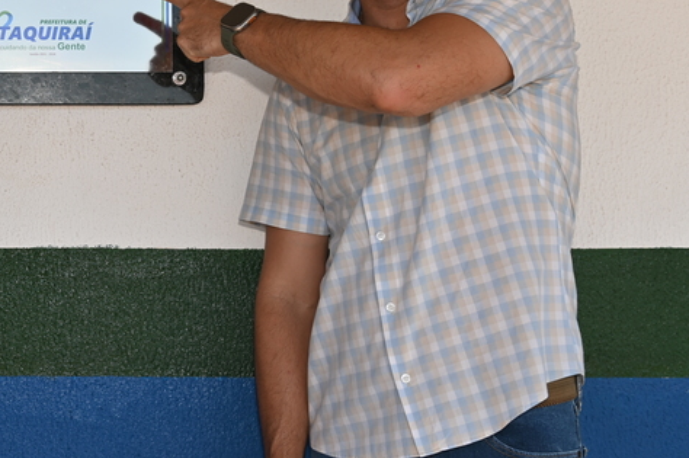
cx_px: 81
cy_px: 121
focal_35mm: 76
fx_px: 1453
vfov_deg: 17.8
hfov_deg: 25.9
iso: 100
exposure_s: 1/160
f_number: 6.3
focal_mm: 40
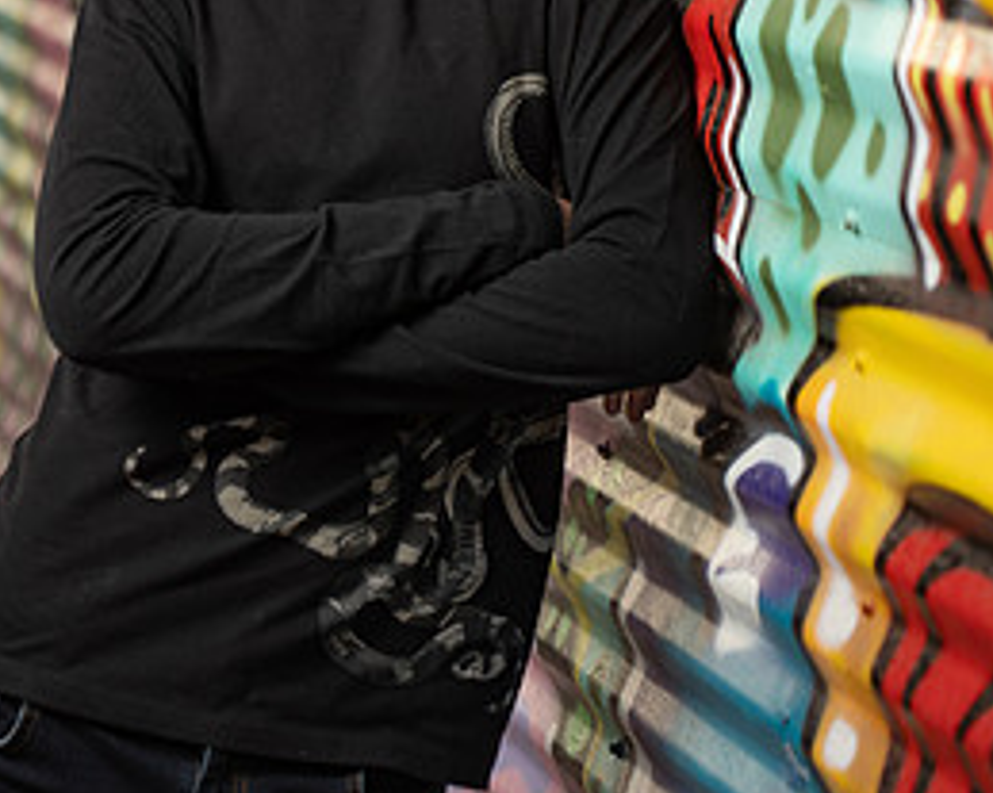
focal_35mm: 171
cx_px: 506
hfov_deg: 11.3
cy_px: 50
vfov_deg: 9.0
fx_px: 5024
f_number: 4
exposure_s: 1/250
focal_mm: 105
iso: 50
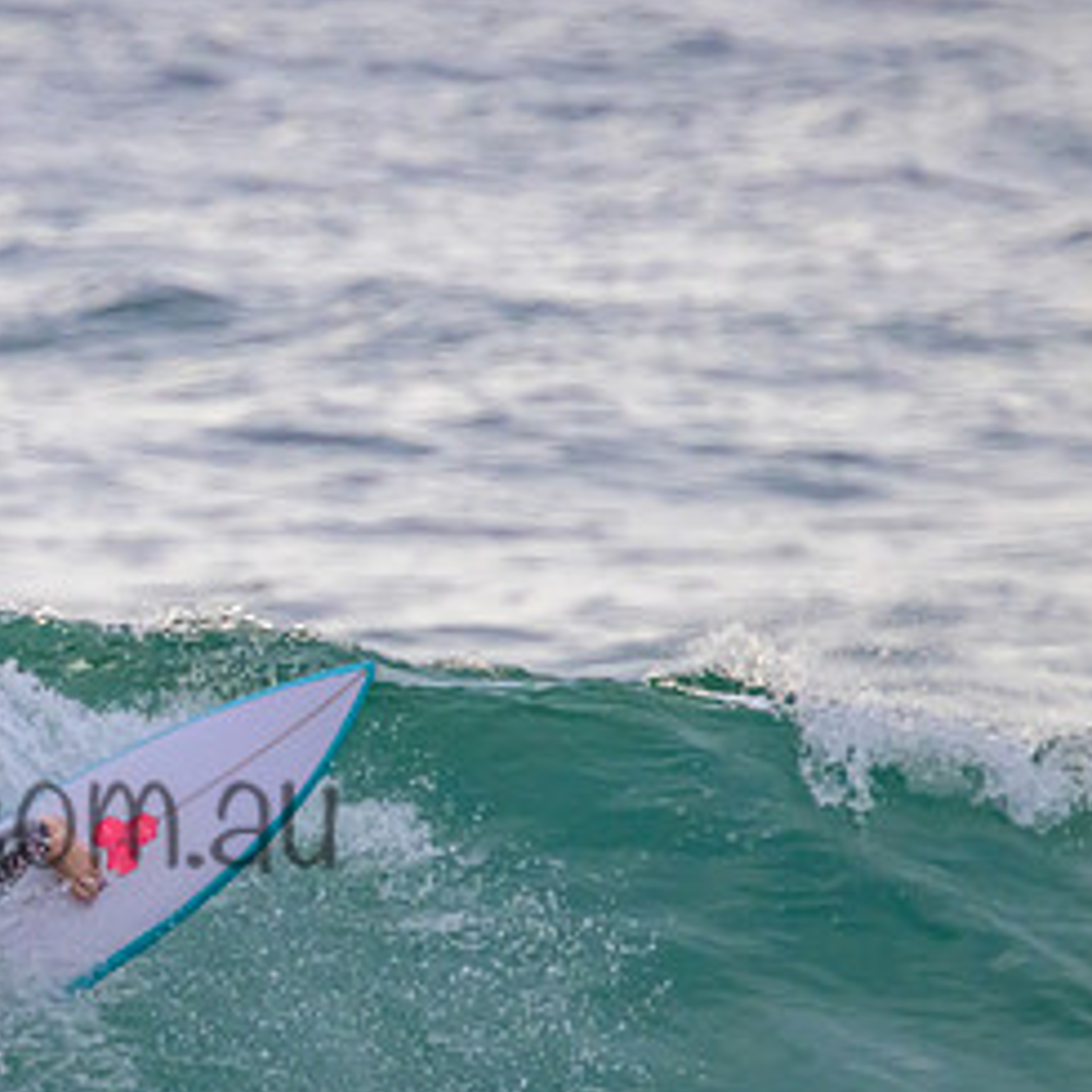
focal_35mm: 1612
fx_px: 57533
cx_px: -134
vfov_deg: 1.1
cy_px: 764
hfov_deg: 1.1
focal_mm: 800
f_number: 11
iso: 5600
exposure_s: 1/2000
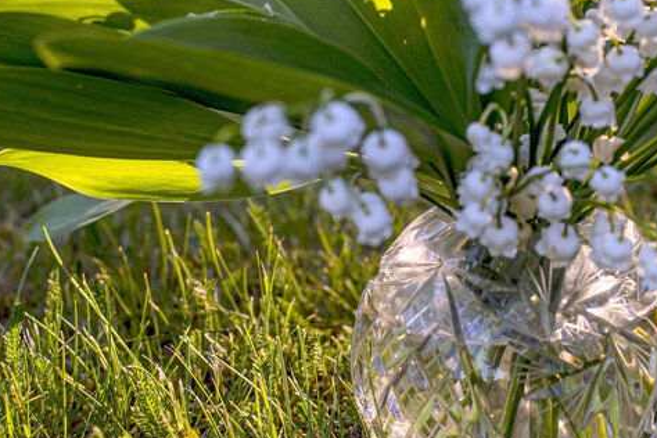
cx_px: 520
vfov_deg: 14.4
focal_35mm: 95
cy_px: 174
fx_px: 1734
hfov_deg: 21.2
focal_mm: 50
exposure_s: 1/160
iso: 100
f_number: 5.6
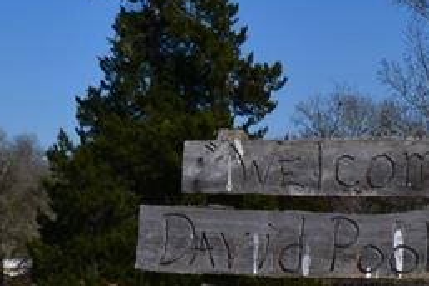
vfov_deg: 10.0
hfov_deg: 14.4
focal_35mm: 137
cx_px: -106
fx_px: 1632
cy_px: 148
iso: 250
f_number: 11
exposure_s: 1/500
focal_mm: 23
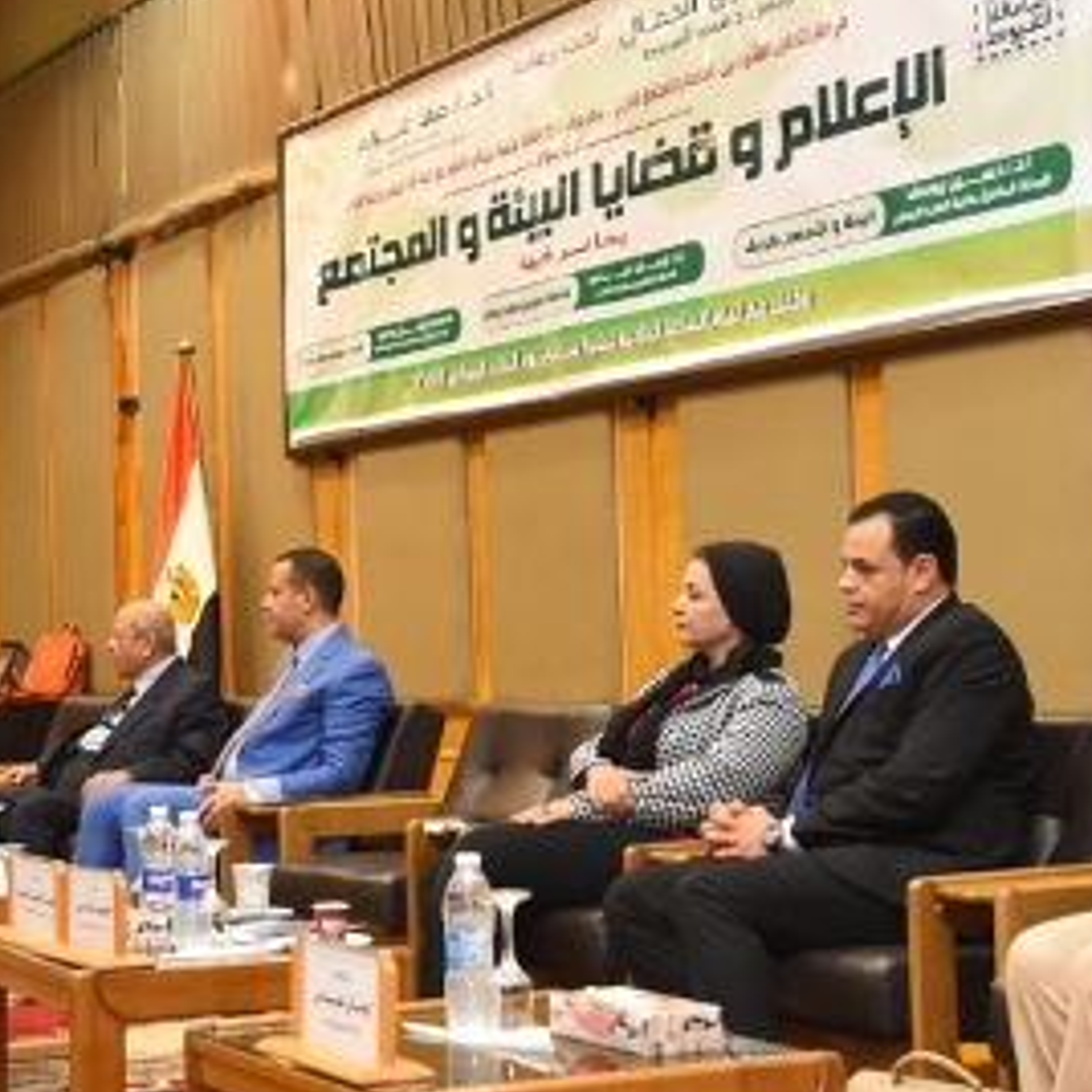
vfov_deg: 25.0
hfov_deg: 24.7
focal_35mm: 69
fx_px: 2463
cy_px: 515
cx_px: 244
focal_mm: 34
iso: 2500
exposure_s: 1/125
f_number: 4.5
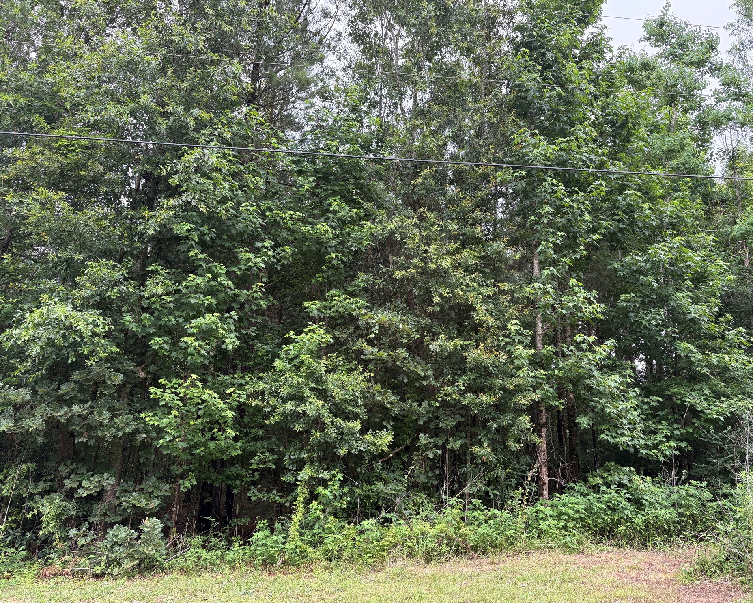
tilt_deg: +13.9
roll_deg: -0.1
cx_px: 404
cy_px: 296
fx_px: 624
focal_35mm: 28
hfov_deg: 62.1
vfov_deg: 51.5
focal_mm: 5.96
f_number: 1.6
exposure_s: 1/256
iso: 64
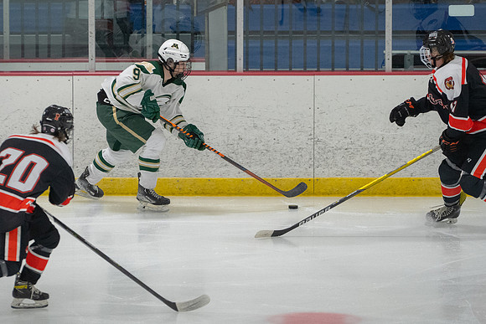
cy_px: 125
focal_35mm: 303
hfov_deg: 6.8
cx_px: 220
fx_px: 4091
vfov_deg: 4.5
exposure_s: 1/1000
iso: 8000
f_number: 4.5
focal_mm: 200
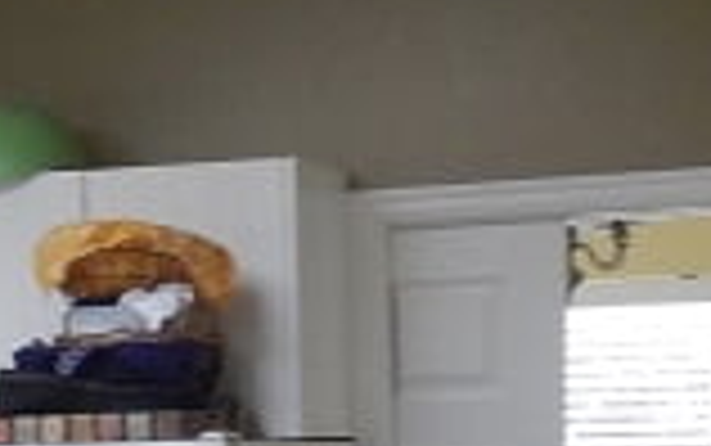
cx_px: 230
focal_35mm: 134
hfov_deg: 15.5
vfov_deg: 9.4
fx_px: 2598
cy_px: 784
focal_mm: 4.5
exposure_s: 1/30
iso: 400
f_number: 3.4
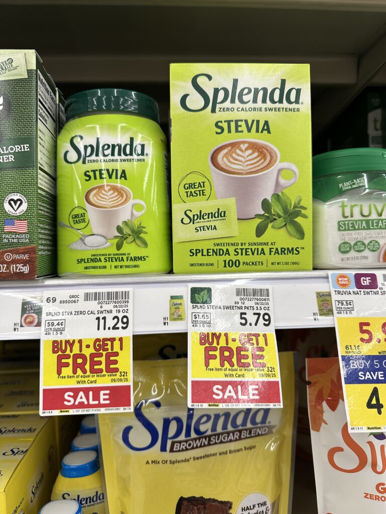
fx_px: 357
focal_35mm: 24
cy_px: 257
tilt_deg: -2.0
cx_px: 193
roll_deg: +0.6
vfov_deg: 71.6
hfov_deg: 56.8
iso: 125
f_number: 1.78
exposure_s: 1/116
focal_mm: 6.86
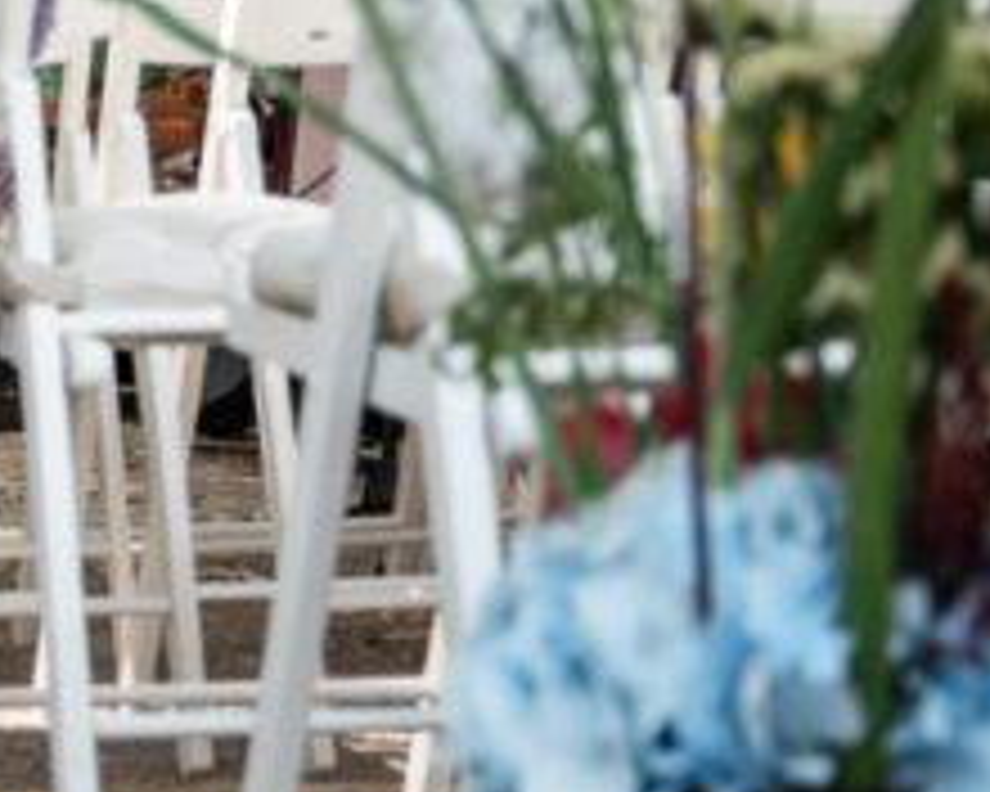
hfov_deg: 11.9
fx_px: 3956
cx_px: -1296
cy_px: -128
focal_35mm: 135
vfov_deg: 11.2
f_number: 2.8
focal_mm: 29.2
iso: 125
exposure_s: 1/400
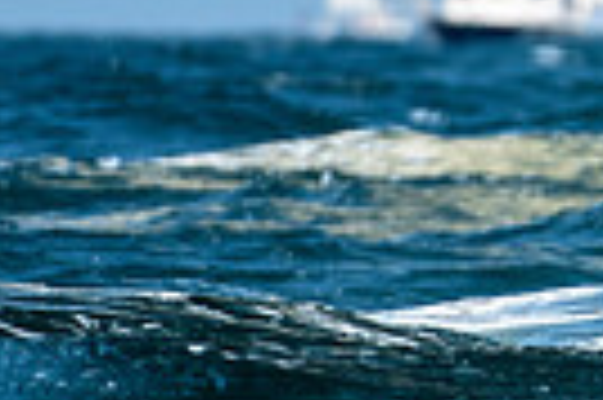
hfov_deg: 0.8
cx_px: 1287
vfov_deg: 0.5
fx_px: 42125
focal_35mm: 2518
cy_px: -317
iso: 400
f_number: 5.6
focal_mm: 360
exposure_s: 1/2500
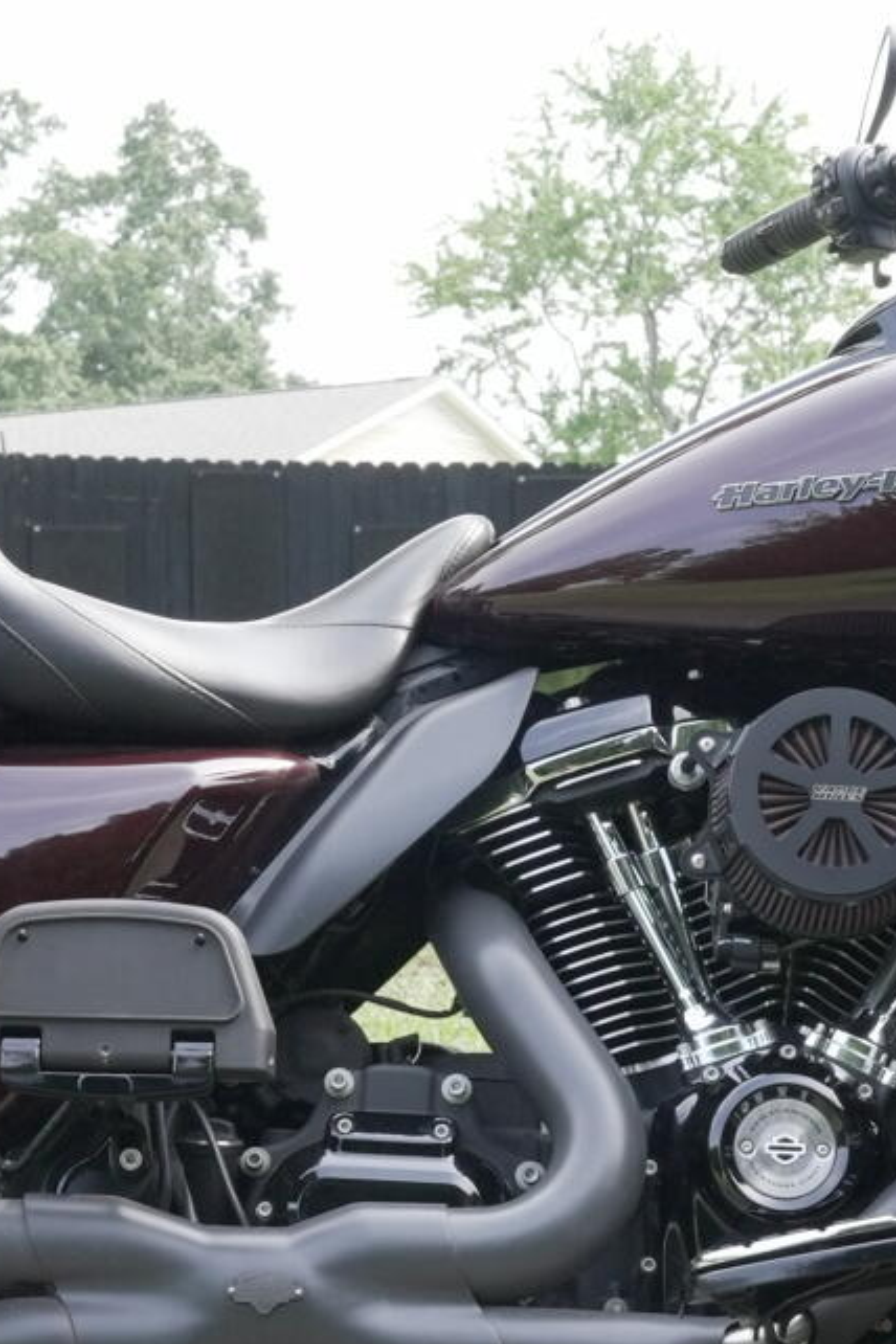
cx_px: 423
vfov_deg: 19.1
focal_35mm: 107
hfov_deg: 12.8
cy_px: 691
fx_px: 4004
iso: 1250
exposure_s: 1/160
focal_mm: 34.4
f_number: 11
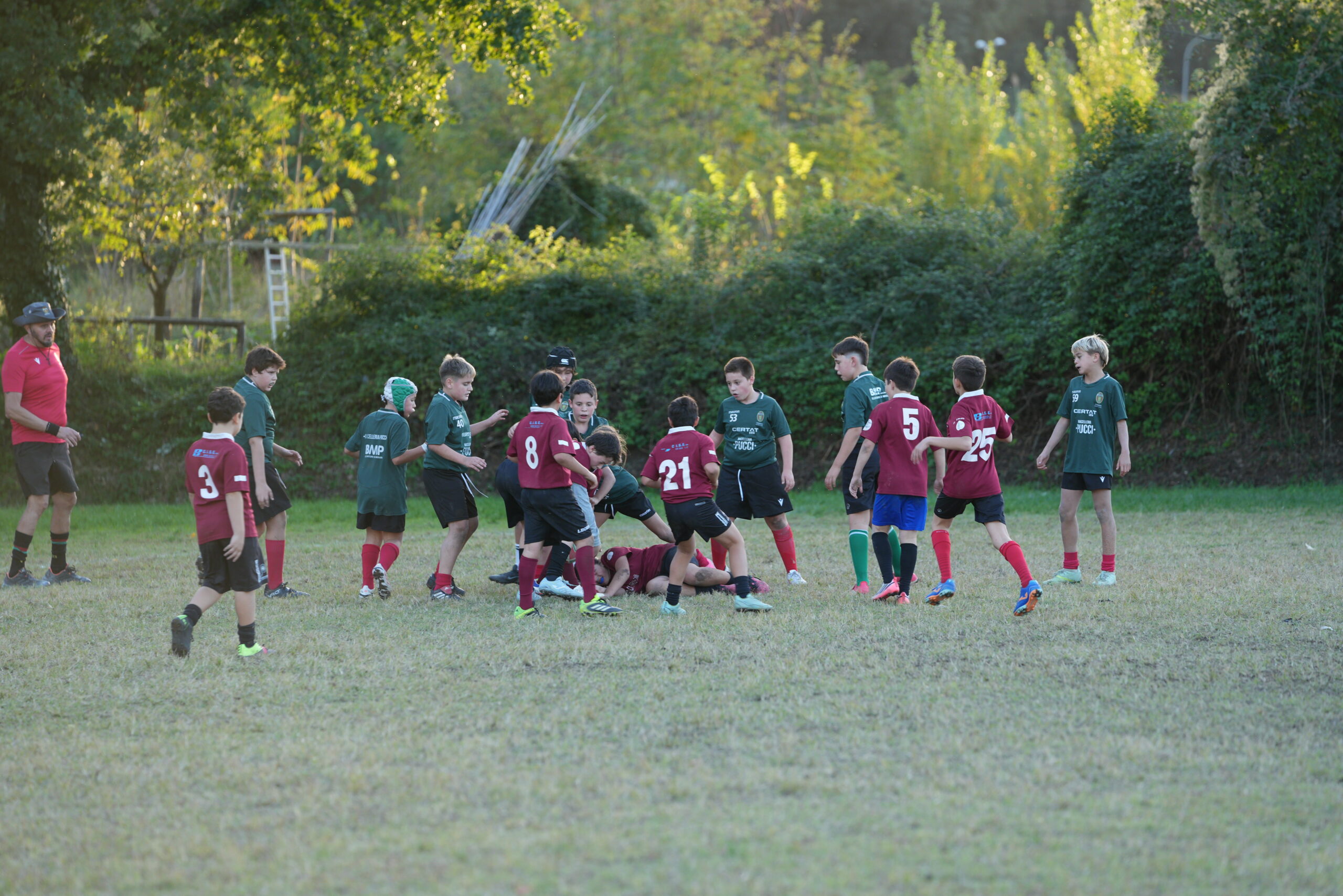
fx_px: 7461
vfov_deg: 6.9
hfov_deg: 10.3
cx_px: 672
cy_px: 448
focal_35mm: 200
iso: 500
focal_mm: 200
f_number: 3.5
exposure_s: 1/320
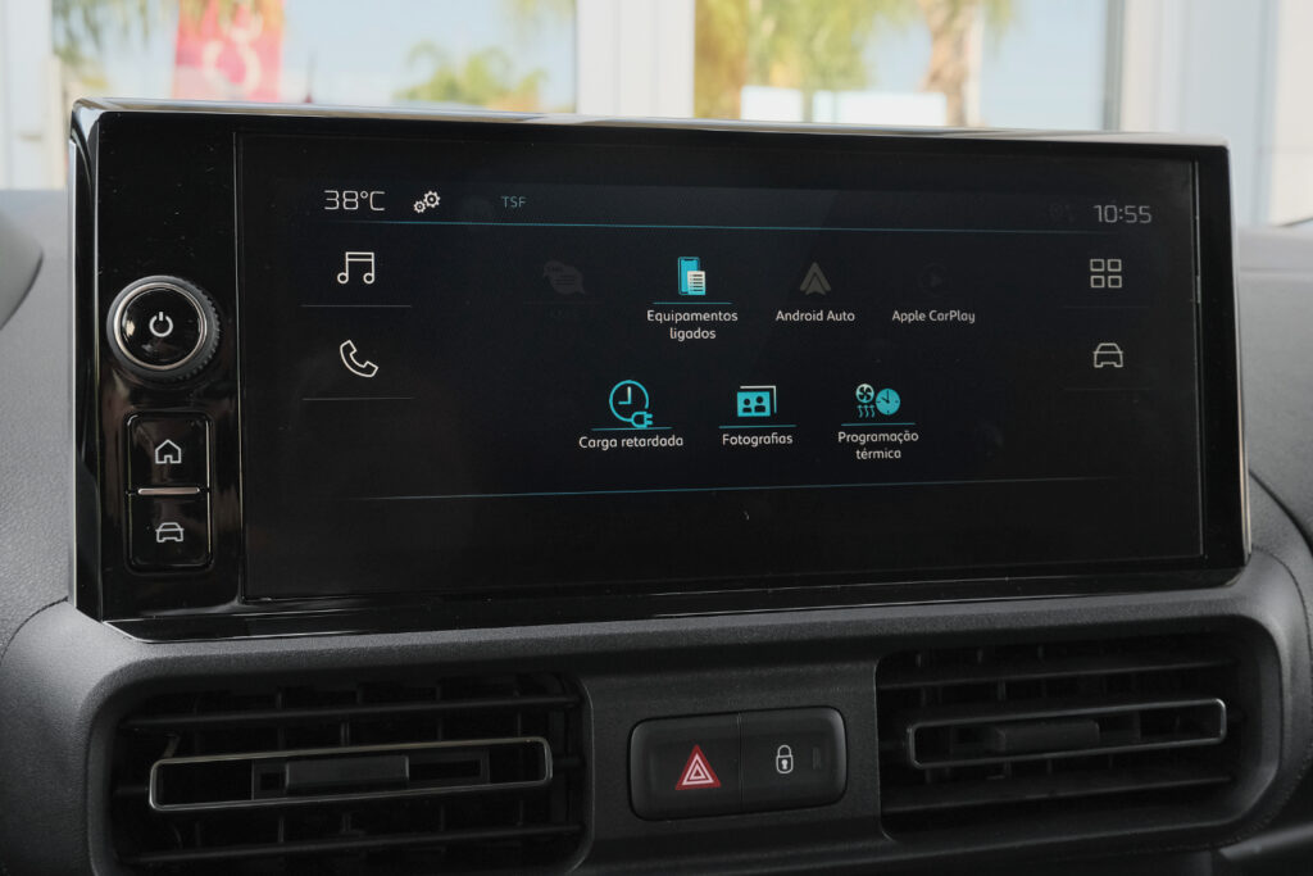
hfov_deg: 47.4
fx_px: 1495
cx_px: 656
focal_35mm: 41
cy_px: 438
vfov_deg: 32.6
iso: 1600
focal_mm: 27.1
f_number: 9
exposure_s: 1/60
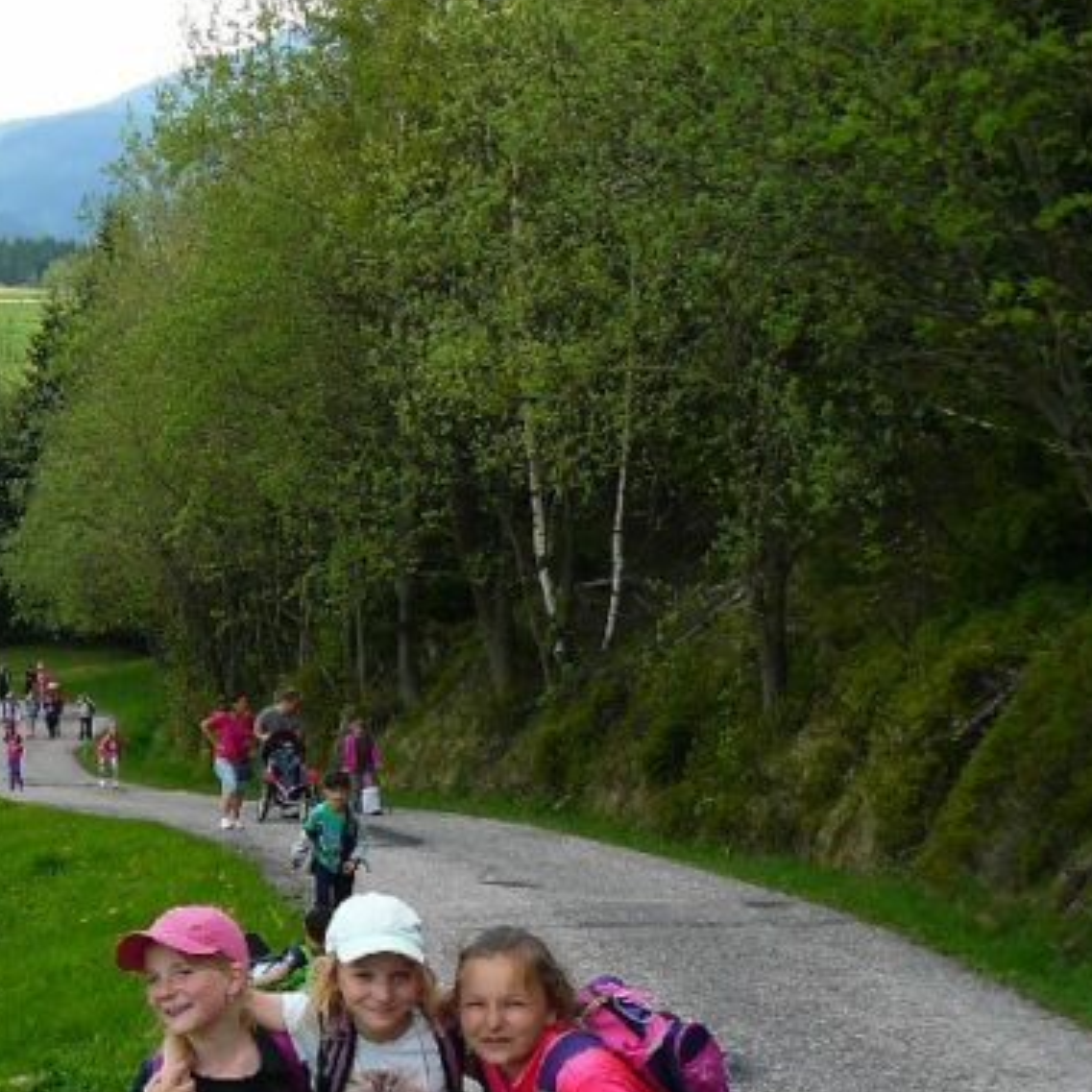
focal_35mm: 86
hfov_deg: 18.8
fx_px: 3069
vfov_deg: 20.1
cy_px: 784
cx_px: -297
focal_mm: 6
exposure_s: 1/200
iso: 100
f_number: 4
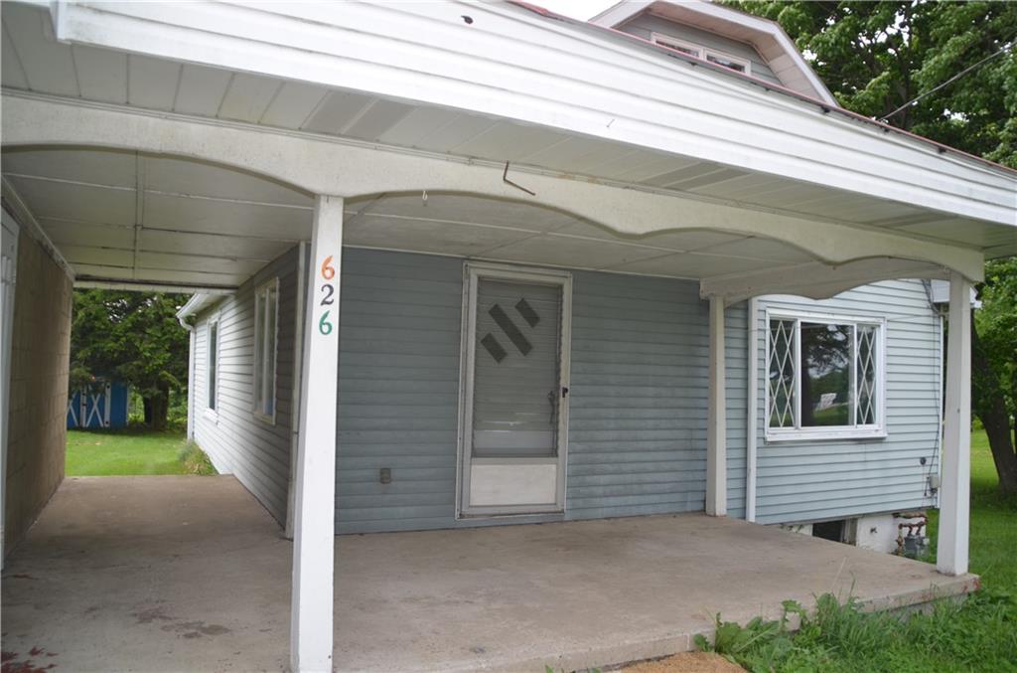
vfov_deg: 47.7
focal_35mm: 27
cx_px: 508
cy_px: 336
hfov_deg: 67.5
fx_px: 761
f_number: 3.5
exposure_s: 1/200
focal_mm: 18
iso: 100
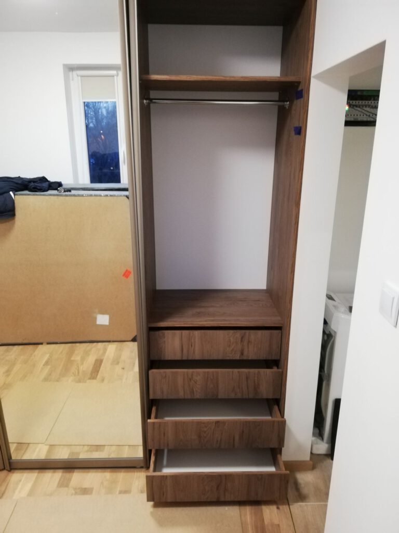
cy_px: 266
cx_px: 200
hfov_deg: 53.1
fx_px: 400
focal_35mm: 26
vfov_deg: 67.3
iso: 500
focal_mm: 3.81
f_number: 2.2
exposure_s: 1/25
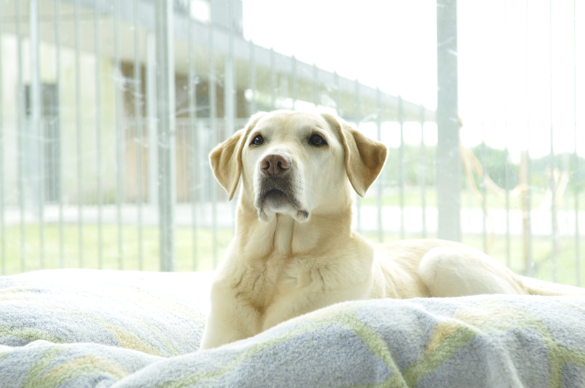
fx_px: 1339
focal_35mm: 82
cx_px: 292
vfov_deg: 16.5
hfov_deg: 24.6
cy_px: 194
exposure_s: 1/100
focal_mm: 55
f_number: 4
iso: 200
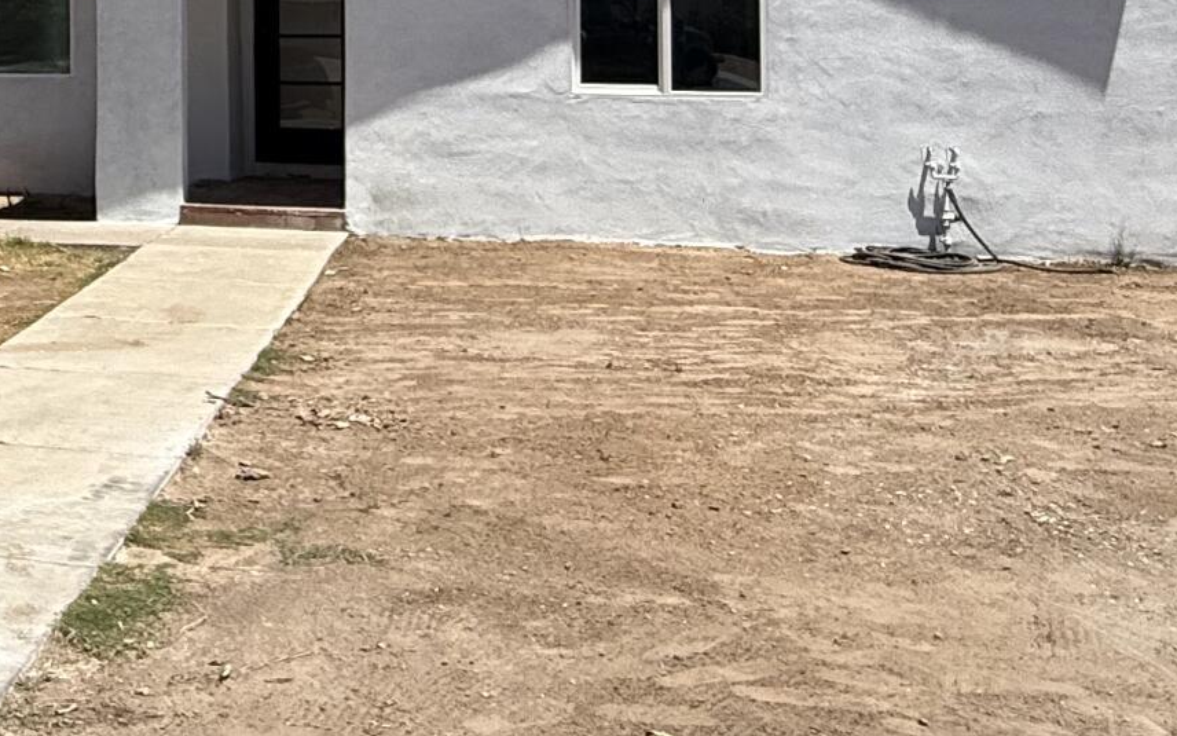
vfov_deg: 23.6
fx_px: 1668
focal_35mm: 52
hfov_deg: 34.3
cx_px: -77
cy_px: -37
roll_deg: +0.4
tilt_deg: +3.8
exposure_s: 1/2841
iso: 50
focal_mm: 2.22
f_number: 2.2
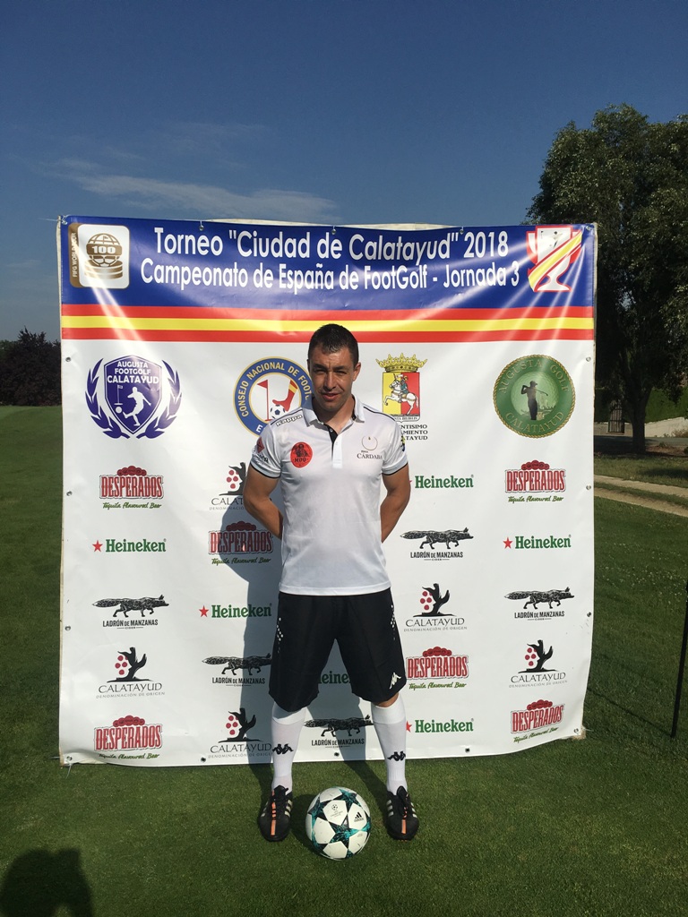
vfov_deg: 61.7
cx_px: 344
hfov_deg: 48.2
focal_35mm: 29
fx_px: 769
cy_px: 458
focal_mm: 4.15
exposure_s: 1/5917
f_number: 2.2
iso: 25
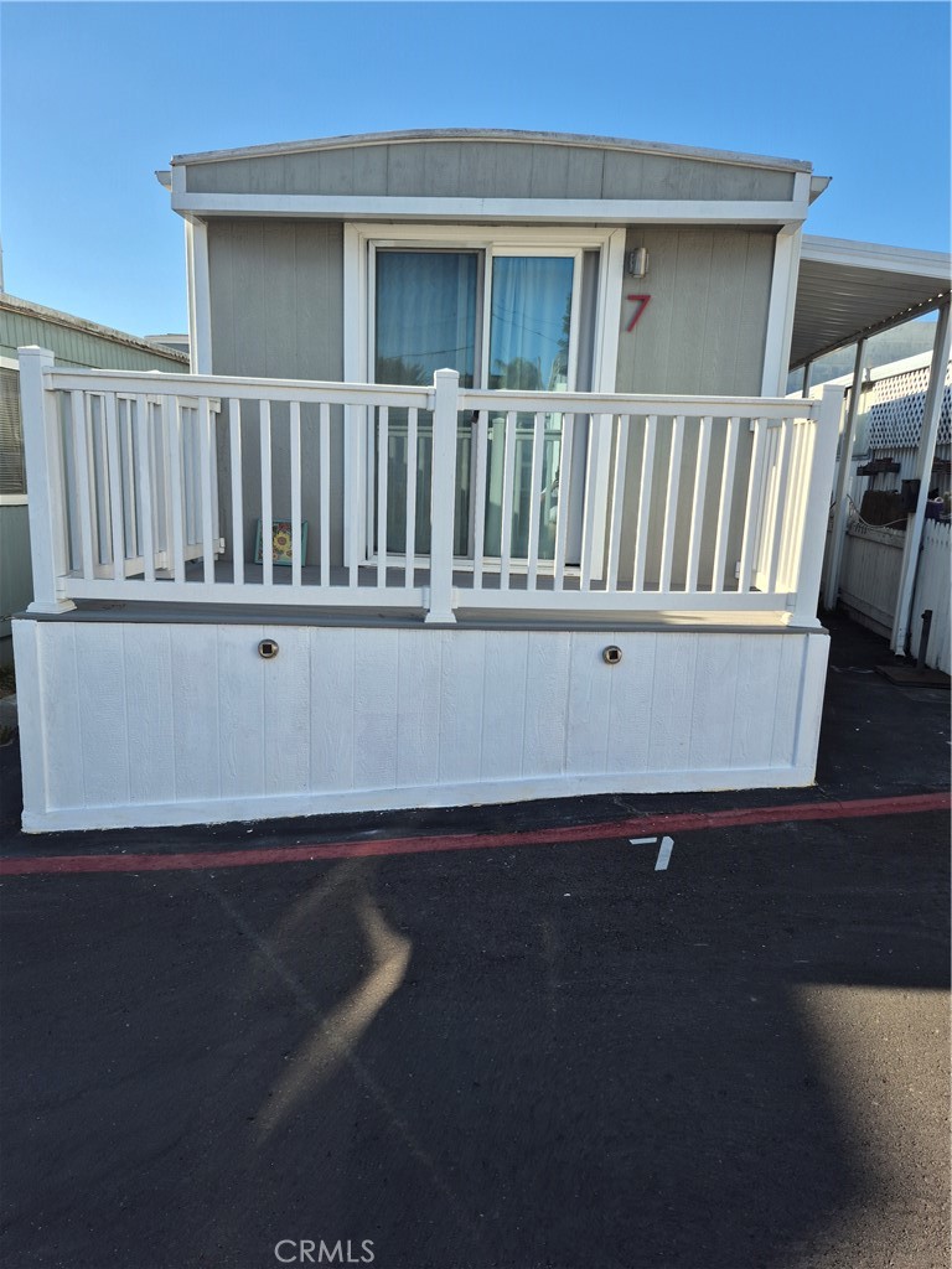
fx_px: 843
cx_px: 476
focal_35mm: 23
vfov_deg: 73.9
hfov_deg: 58.9
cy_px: 634
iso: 25
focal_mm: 5.4
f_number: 1.8
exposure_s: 1/810
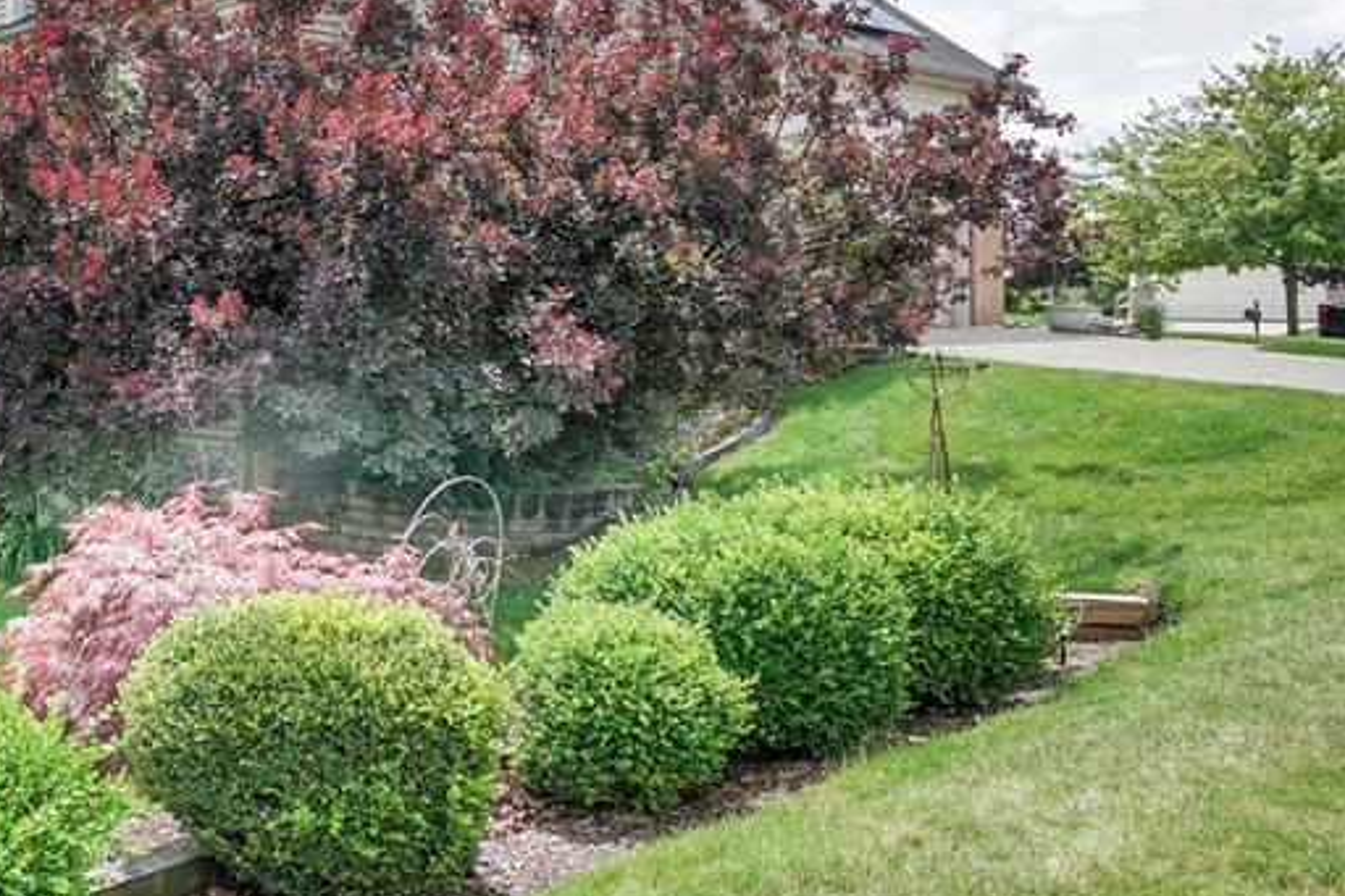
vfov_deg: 36.2
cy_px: 255
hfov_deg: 46.8
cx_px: 89
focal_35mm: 36
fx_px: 1344
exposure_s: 1/80
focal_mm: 18
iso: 200
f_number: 8
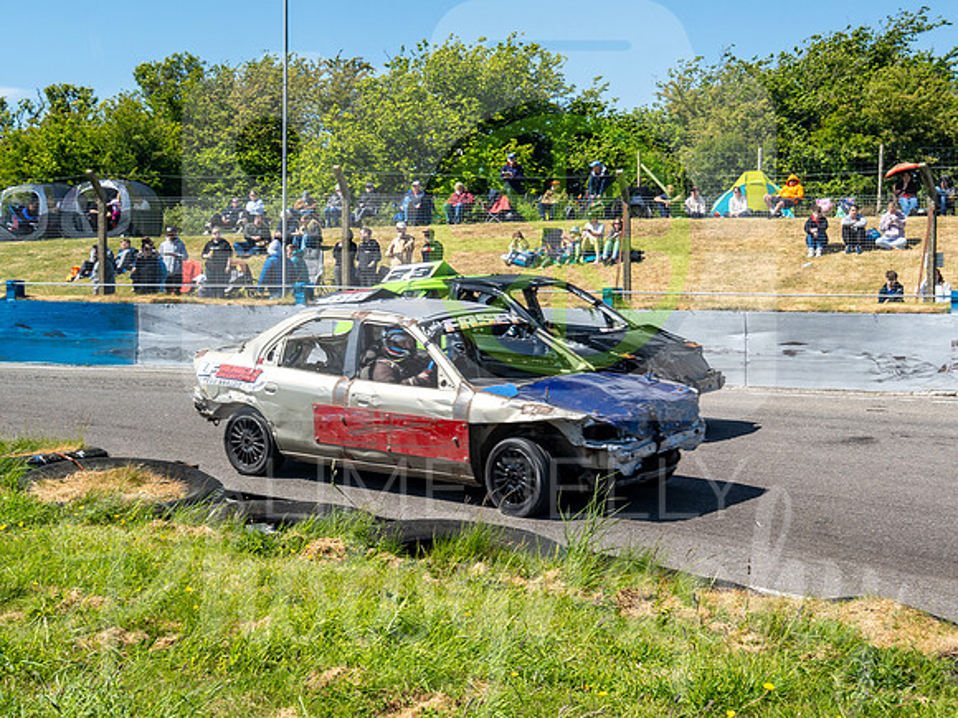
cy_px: 279
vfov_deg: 23.8
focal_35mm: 62
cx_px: 480
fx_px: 1704
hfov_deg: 31.4
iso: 100
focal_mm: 24
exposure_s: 1/250
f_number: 5
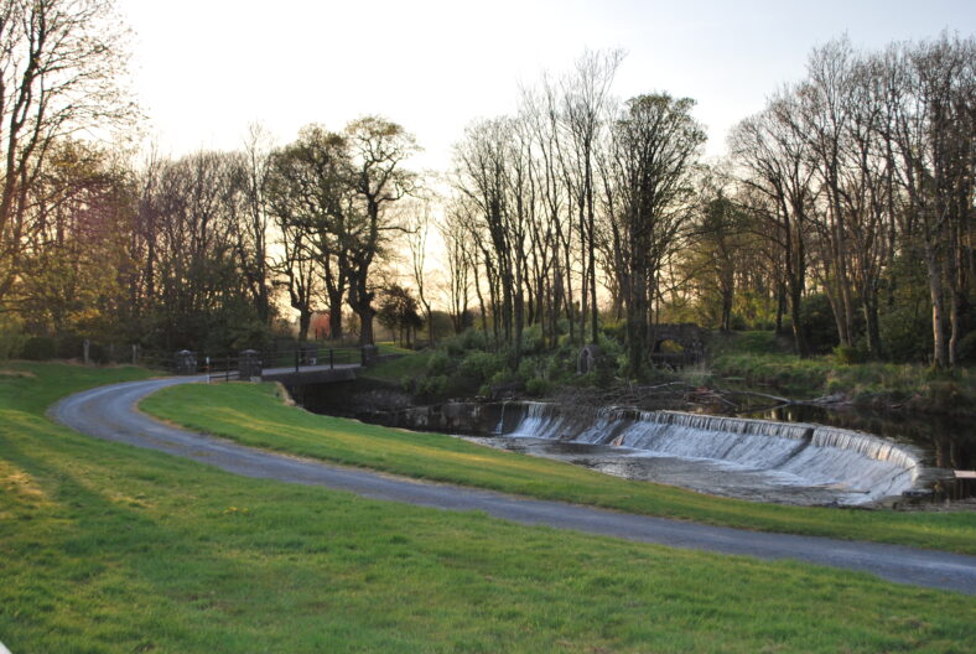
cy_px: 327
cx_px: 488
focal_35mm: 44
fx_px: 1181
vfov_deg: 30.9
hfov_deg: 44.9
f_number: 4.8
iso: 100
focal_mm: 29
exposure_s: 1/200
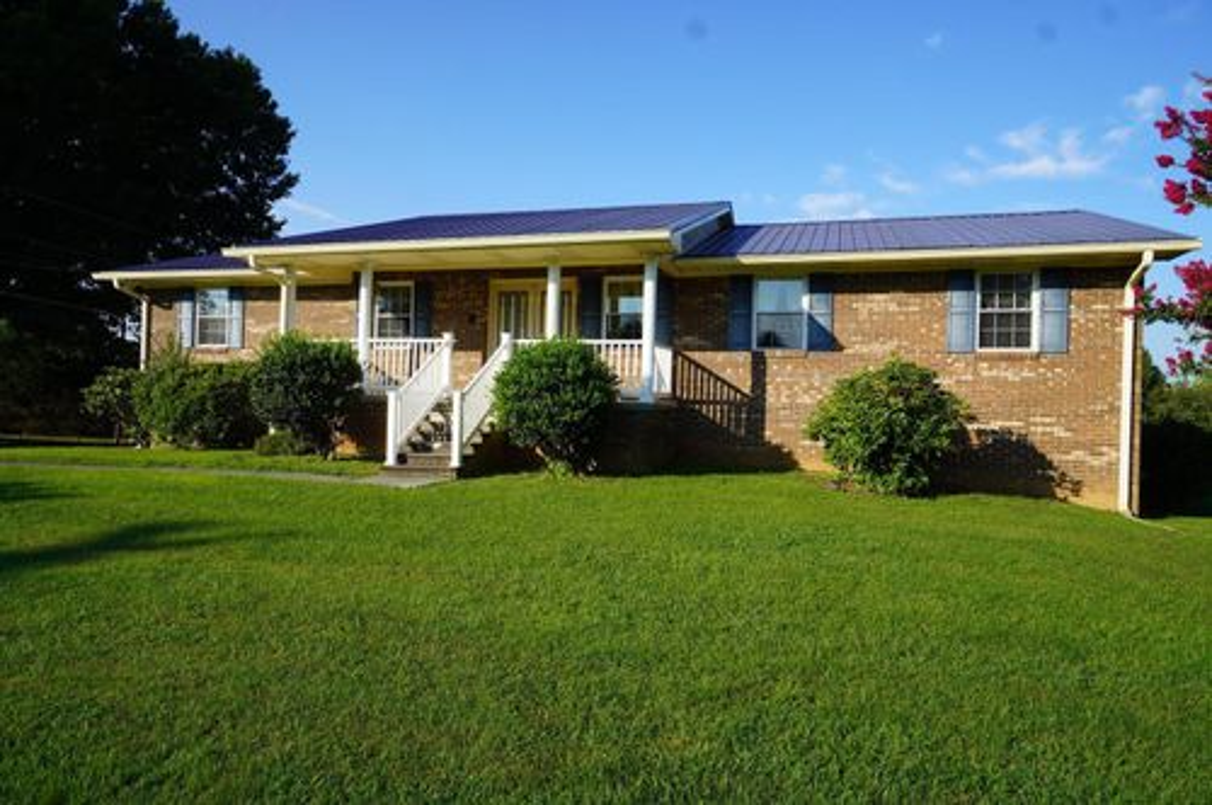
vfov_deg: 56.0
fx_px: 757
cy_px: 402
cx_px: 606
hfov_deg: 77.4
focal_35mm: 22
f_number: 9
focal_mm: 15
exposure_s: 1/125
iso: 100
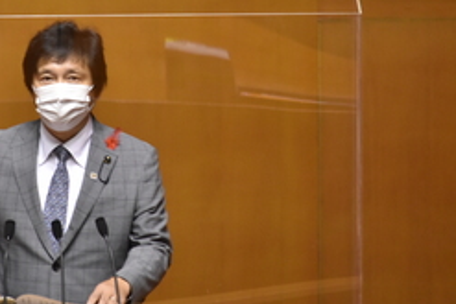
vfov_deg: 2.3
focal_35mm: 587
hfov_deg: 3.5
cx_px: 55
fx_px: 7439
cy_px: 53
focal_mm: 220
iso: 1600
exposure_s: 1/50
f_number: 5.3
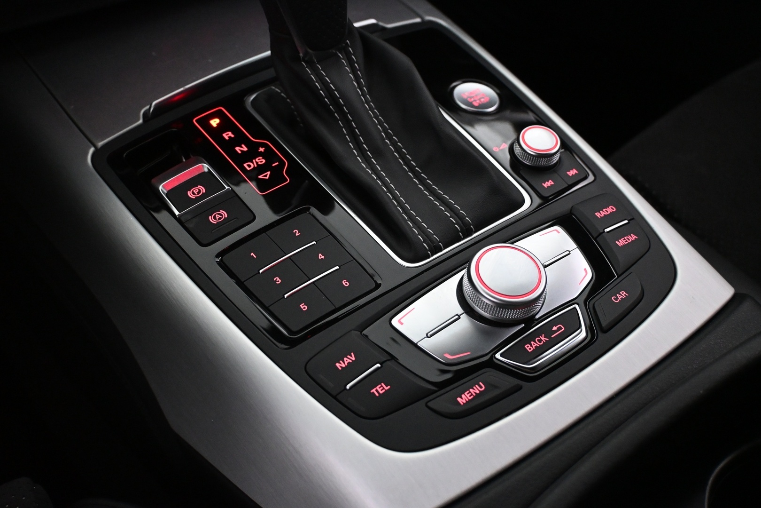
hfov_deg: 49.6
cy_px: 254
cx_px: 380
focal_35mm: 39
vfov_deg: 34.2
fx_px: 824
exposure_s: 1/60
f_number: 4.5
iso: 4000
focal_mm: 26
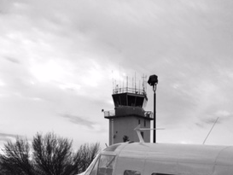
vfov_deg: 20.5
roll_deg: -1.0
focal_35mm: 68
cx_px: 207
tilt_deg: -0.1
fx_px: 458
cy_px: 199
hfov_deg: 27.6
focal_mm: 4.15
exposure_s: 1/444
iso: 32
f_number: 2.2
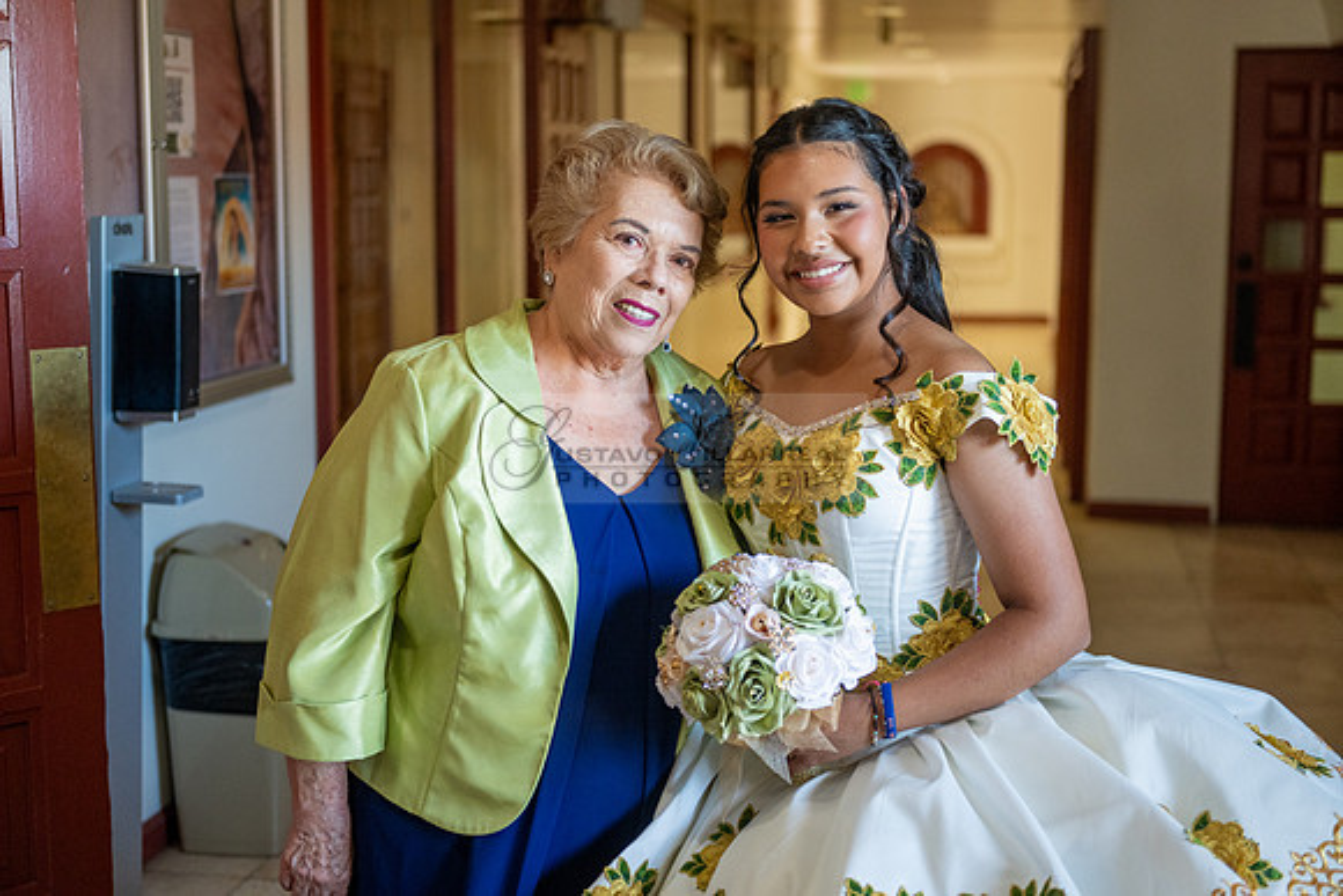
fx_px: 1866
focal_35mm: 50
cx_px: 672
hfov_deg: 39.6
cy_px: 448
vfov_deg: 27.0
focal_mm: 50
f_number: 2.8
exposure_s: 1/250
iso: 1600
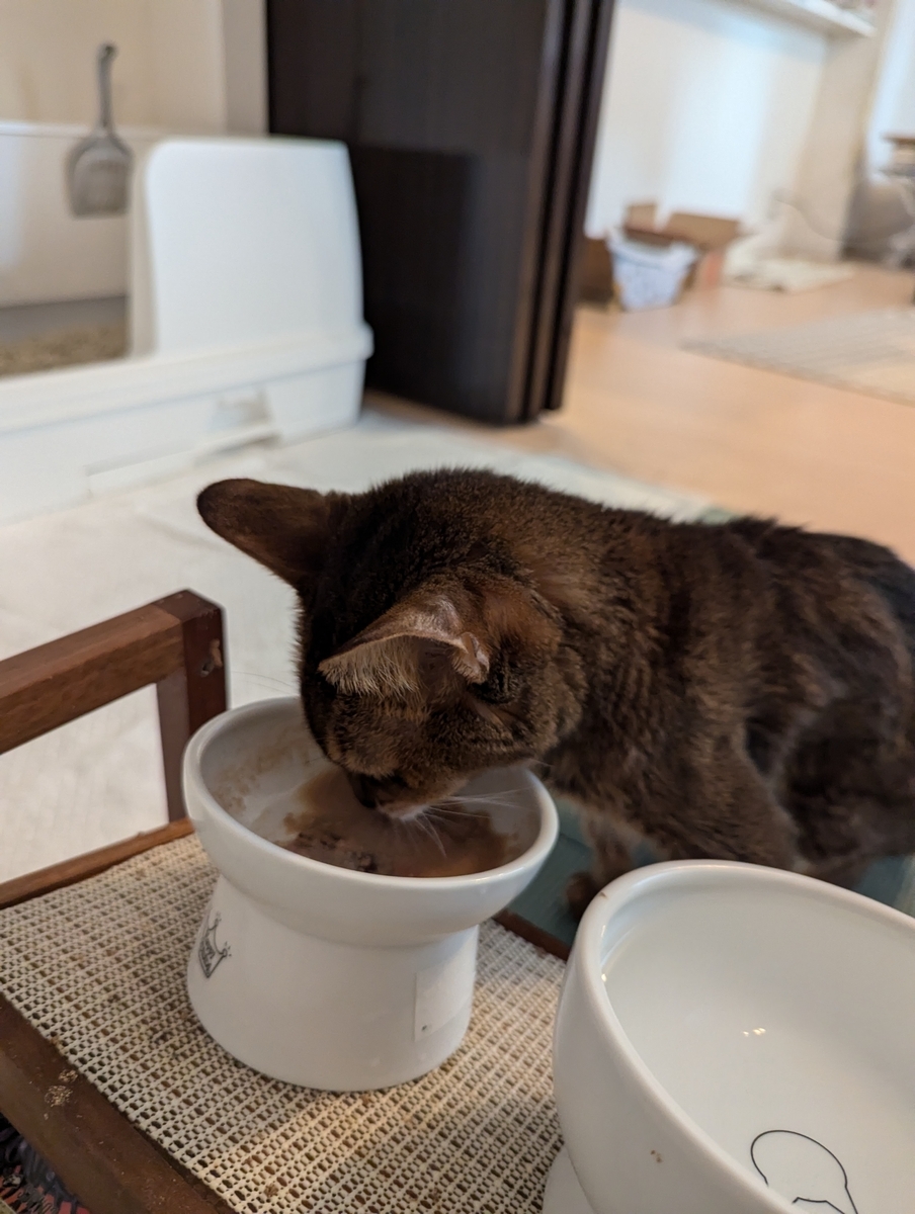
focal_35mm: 24
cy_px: 607
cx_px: 458
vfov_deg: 71.5
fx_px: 843
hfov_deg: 57.0
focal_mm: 6.81
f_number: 1.85
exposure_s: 1/100
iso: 1170
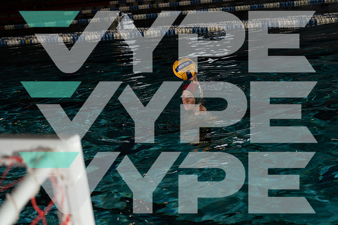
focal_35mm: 70
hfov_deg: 28.8
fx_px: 657
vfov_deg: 19.5
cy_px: 112
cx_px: 169
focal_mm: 70
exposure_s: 1/250
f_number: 4
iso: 100
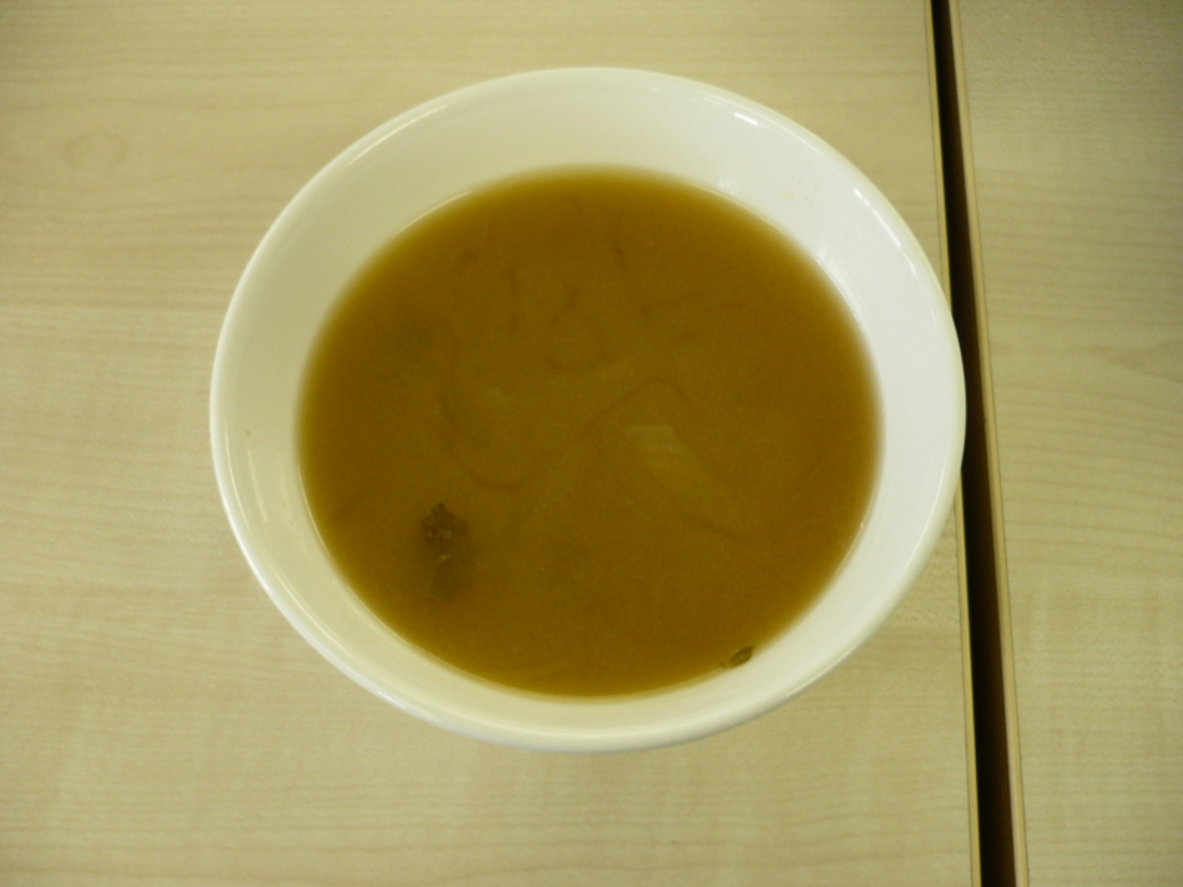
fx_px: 1196
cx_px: 592
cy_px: 444
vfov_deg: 40.7
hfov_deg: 52.6
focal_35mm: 35
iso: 160
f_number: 2.8
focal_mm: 5.8
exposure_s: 1/30
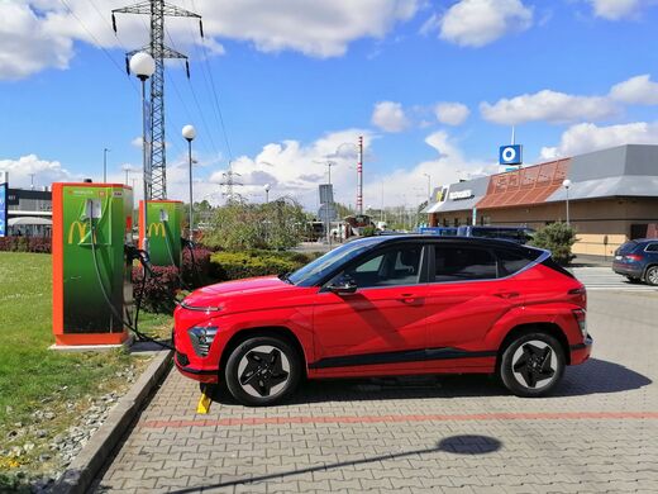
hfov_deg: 58.4
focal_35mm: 31
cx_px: 329
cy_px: 247
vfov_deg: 45.4
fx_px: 589
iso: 50
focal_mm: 5.3
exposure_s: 1/1969
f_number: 1.8
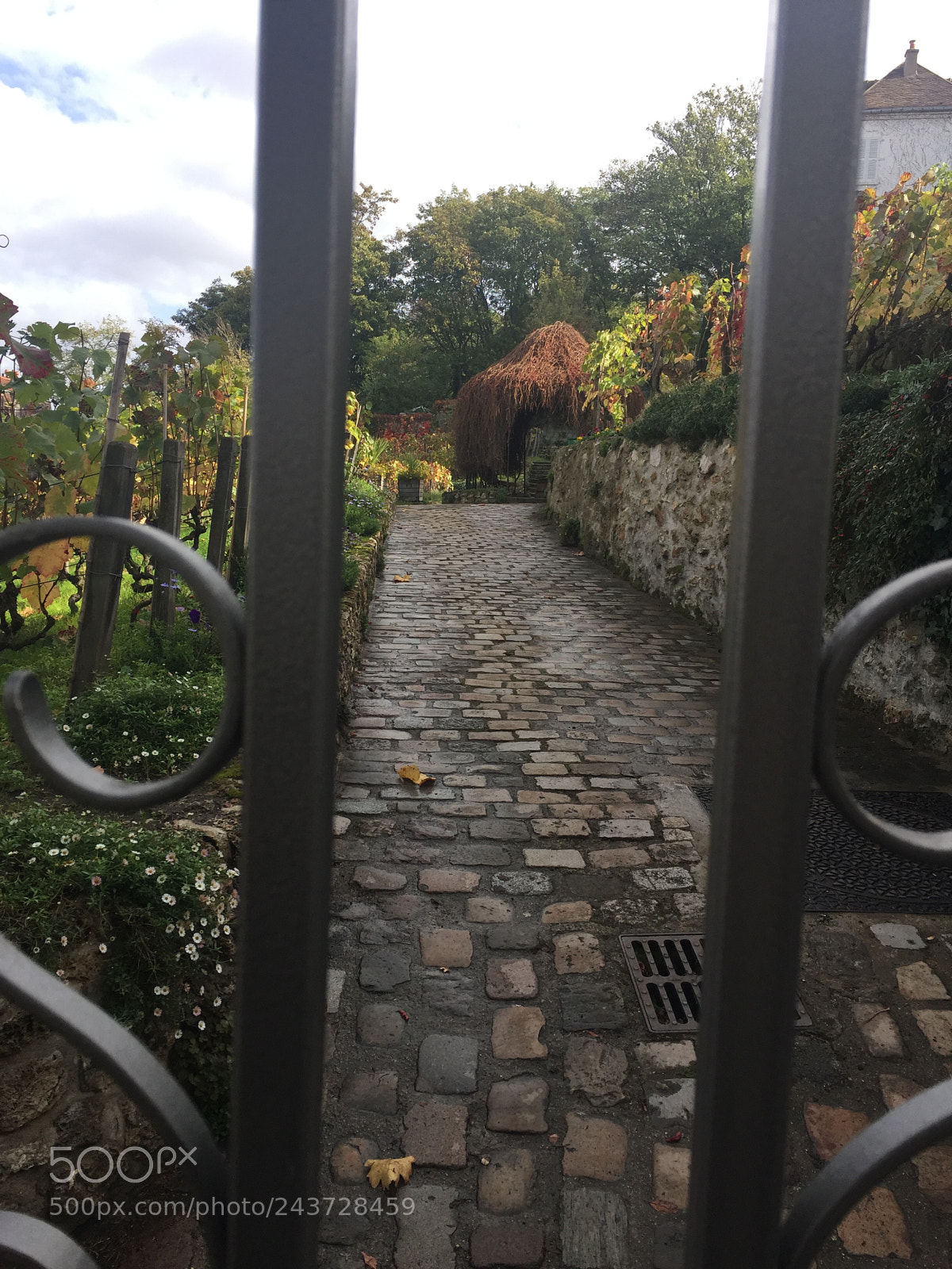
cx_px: 476
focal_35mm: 29
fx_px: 1063
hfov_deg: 48.2
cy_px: 634
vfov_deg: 61.7
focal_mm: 4.15
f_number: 2.2
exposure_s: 1/682
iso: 32
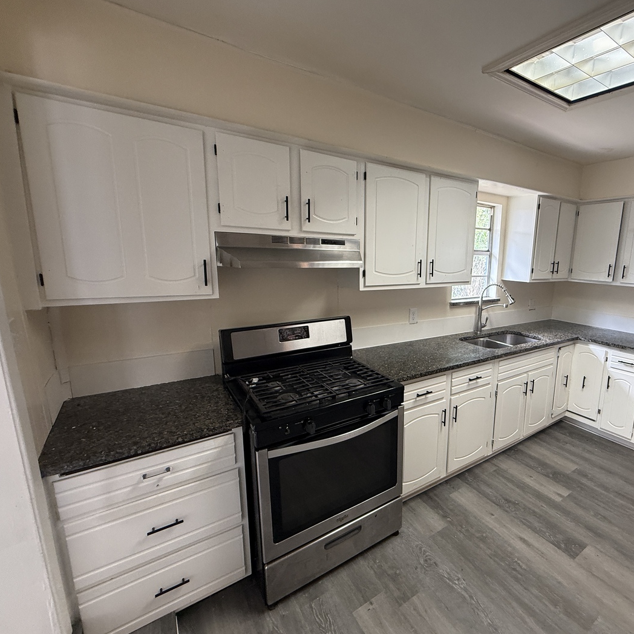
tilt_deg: -9.8
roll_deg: -2.2
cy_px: 318
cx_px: 405
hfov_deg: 82.0
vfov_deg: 84.0
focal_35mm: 17
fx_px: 352
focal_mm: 2.22
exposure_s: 1/60
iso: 160
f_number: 2.2
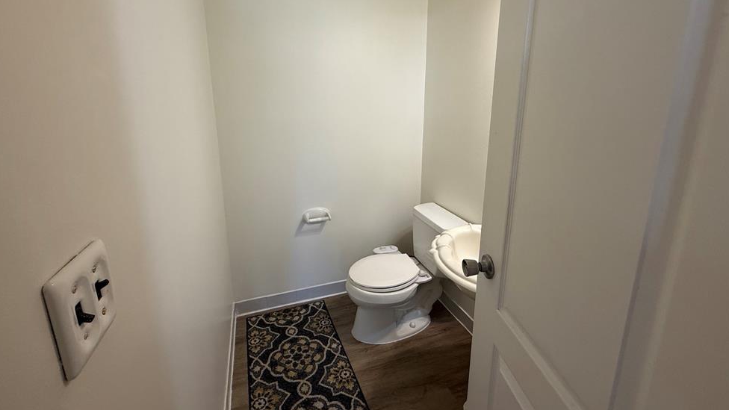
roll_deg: -0.5
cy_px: 166
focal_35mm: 16
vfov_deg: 66.5
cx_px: 362
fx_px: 309
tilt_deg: -11.6
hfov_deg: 99.4
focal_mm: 2.22
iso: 200
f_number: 2.2
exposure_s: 1/120
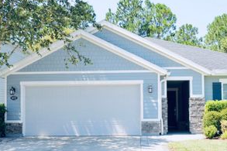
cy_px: 107
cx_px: 126
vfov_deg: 28.9
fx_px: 290
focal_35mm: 46
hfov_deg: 42.7
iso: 200
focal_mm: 18
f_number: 7.1
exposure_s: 1/200
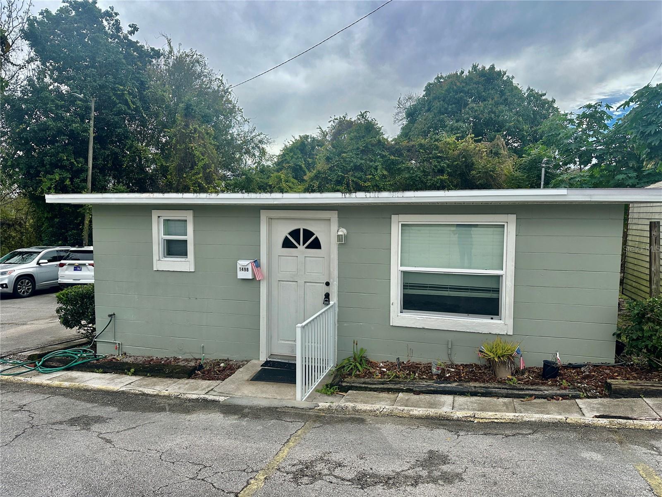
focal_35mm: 24
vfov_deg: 56.8
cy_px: 248
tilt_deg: -4.6
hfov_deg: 71.6
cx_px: 331
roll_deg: -1.0
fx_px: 459
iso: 80
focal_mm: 6.86
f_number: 1.78
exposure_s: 1/3472
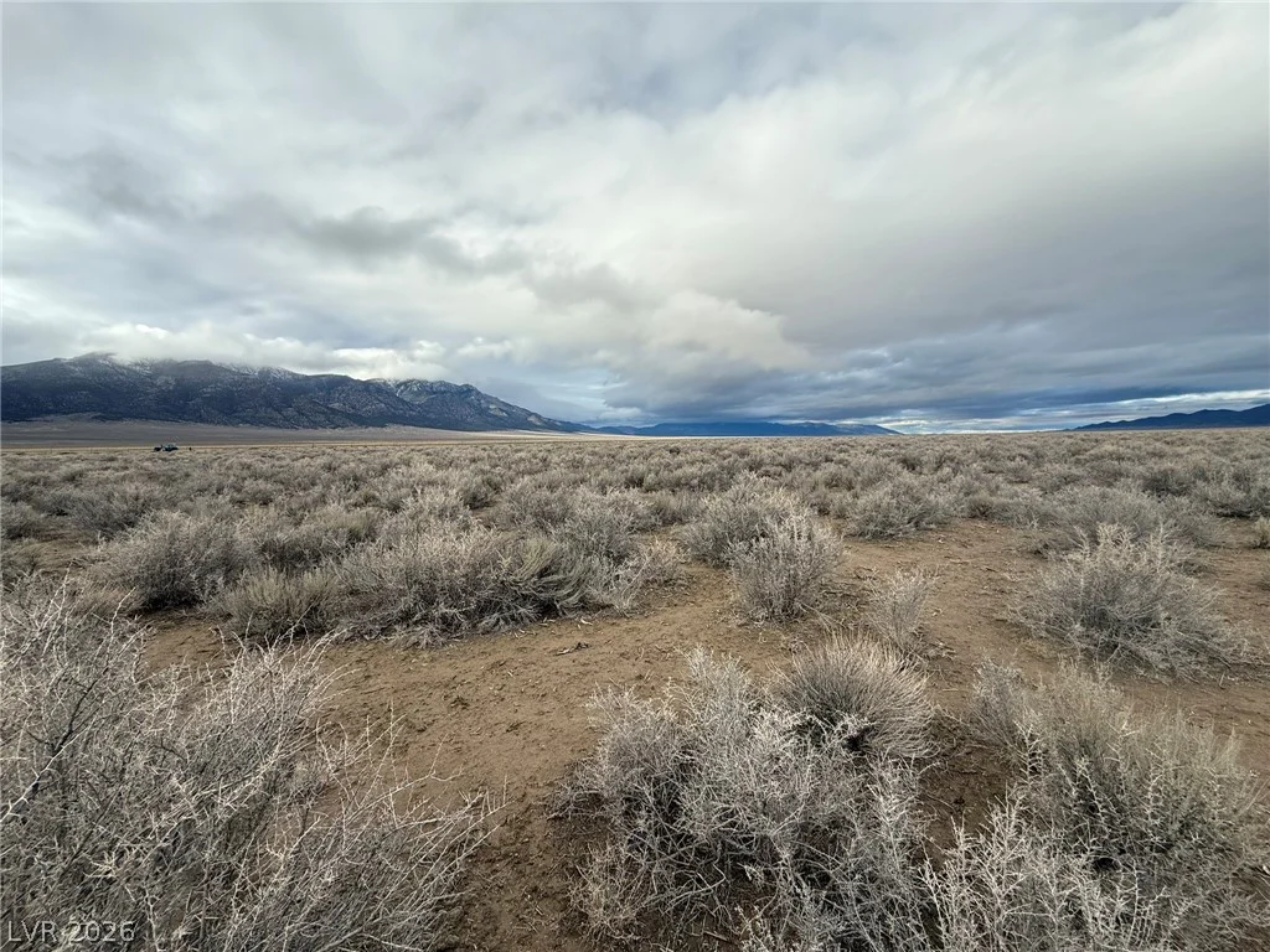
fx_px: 514
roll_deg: -0.2
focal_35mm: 14
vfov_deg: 85.7
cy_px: 476
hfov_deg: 102.1
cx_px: 635
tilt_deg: -5.5
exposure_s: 1/1368
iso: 50
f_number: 2.2
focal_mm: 2.22
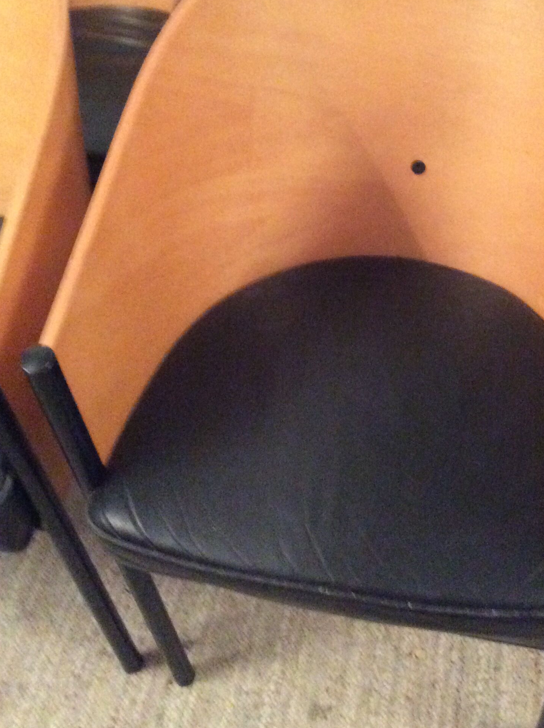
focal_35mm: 43
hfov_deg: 33.2
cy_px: 291
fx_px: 903
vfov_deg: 43.7
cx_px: 361
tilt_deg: -47.2
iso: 800
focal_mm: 3.3
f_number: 2.4
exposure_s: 1/17
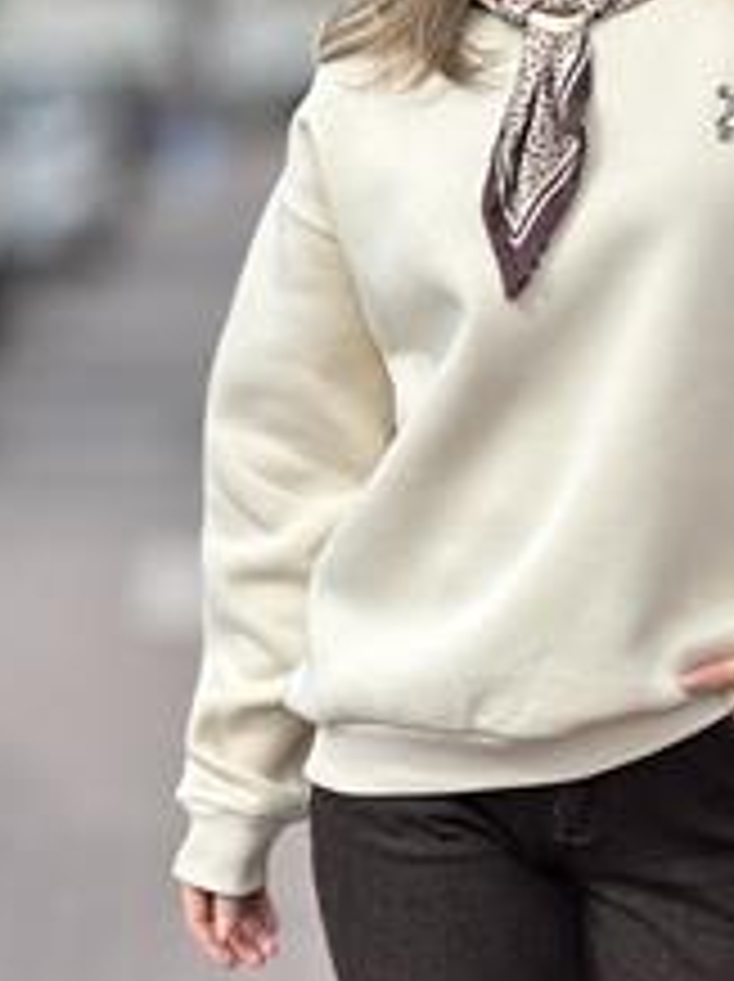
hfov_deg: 10.1
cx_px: 531
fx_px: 4136
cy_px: 232
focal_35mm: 146
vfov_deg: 13.5
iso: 32
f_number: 2.8
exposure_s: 1/419
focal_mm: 9
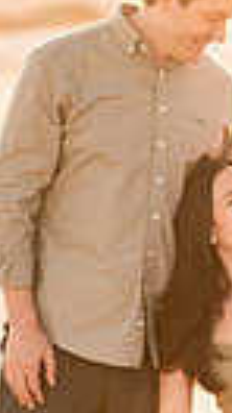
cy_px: 222
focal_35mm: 207
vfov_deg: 10.4
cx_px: 241
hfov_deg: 5.8
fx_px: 2270
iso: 100
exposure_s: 1/3200
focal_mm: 58
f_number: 1.6
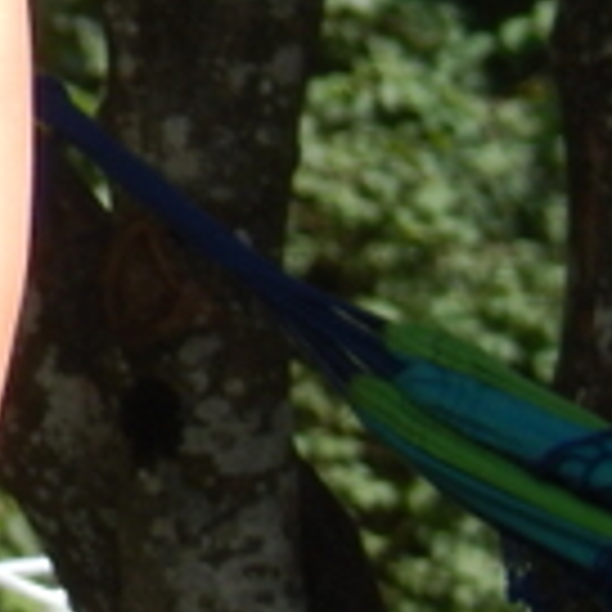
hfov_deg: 0.7
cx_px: -711
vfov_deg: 0.7
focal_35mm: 2669
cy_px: -135
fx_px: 53386
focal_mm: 92.3
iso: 125
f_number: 6.3
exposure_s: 1/200
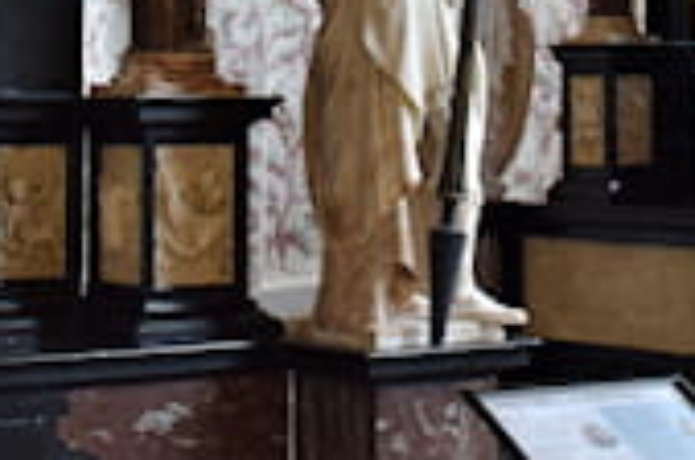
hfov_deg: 16.0
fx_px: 2466
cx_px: 436
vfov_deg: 10.2
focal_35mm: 128
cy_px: -277
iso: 900
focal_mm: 18
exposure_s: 1/60
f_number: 3.5
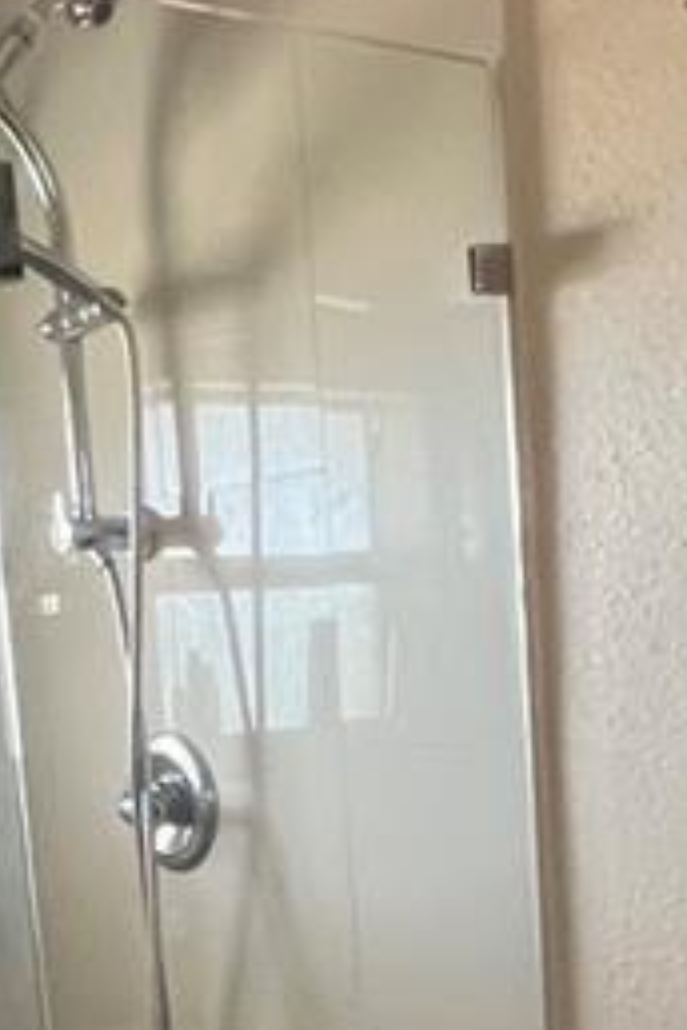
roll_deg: +4.1
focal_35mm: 63
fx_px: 1803
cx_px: 292
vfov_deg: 30.0
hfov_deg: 21.6
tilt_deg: -11.1
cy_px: 994
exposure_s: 1/60
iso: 400
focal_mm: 1.57
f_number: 1.8
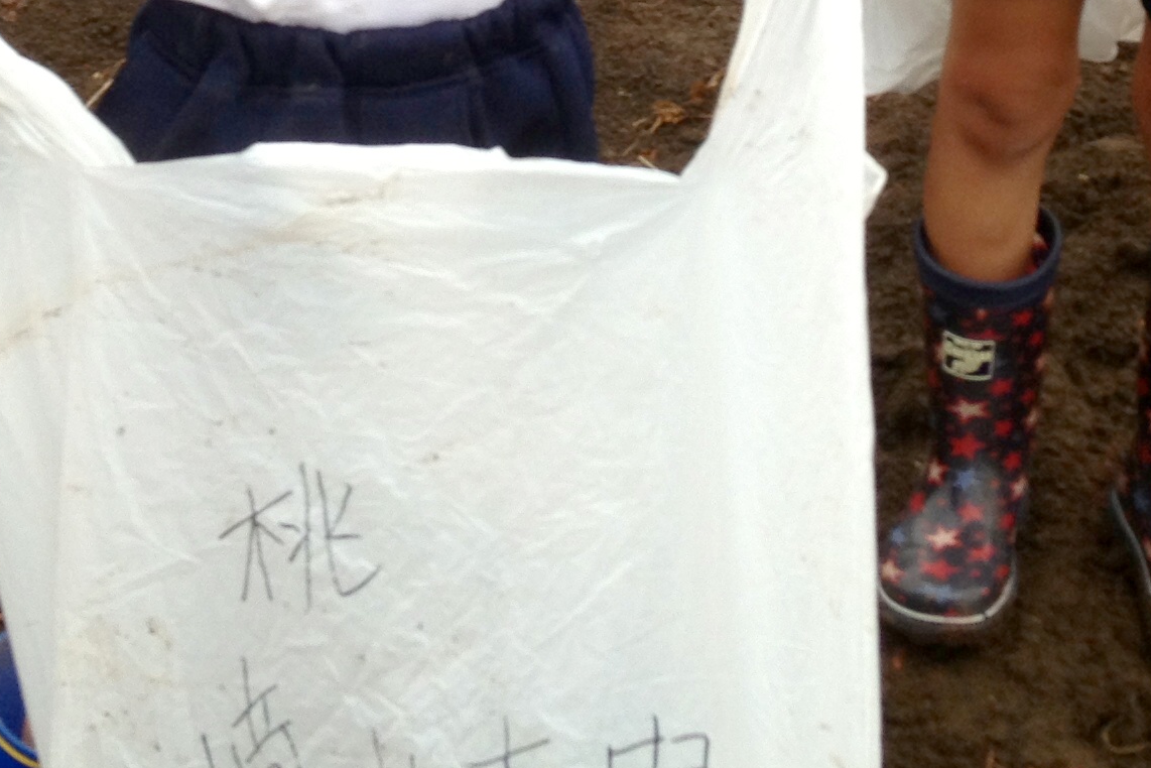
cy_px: -427
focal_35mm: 104
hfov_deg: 19.6
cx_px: 582
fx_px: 3326
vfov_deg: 12.4
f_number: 2.4
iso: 50
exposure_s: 1/280
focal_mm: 4.28
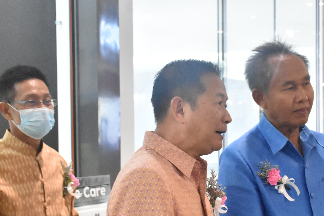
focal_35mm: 92
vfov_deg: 14.8
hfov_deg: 21.8
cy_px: 179
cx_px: 264
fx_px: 828
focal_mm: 34
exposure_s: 1/160
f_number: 6.3
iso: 3200
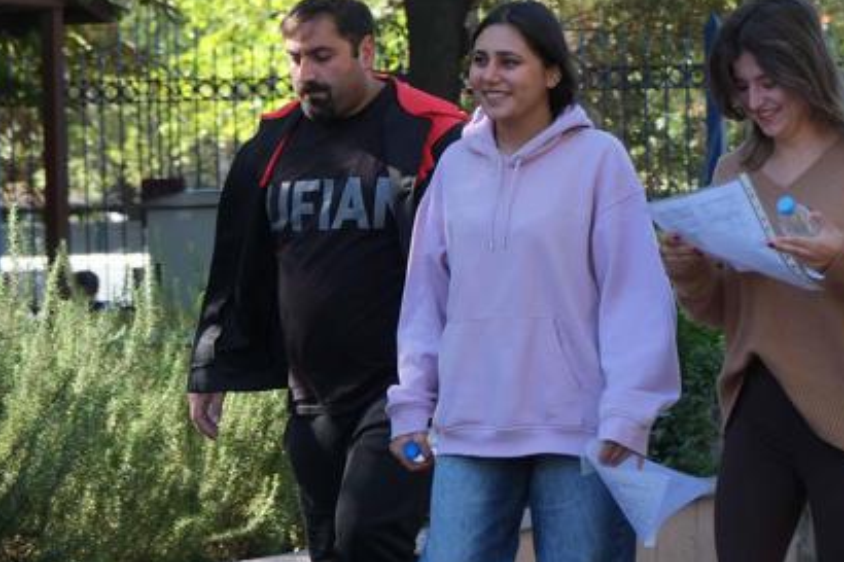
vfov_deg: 9.0
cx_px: 758
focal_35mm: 152
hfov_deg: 13.4
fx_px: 3562
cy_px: 208
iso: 400
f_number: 4
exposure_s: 1/250
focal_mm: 55
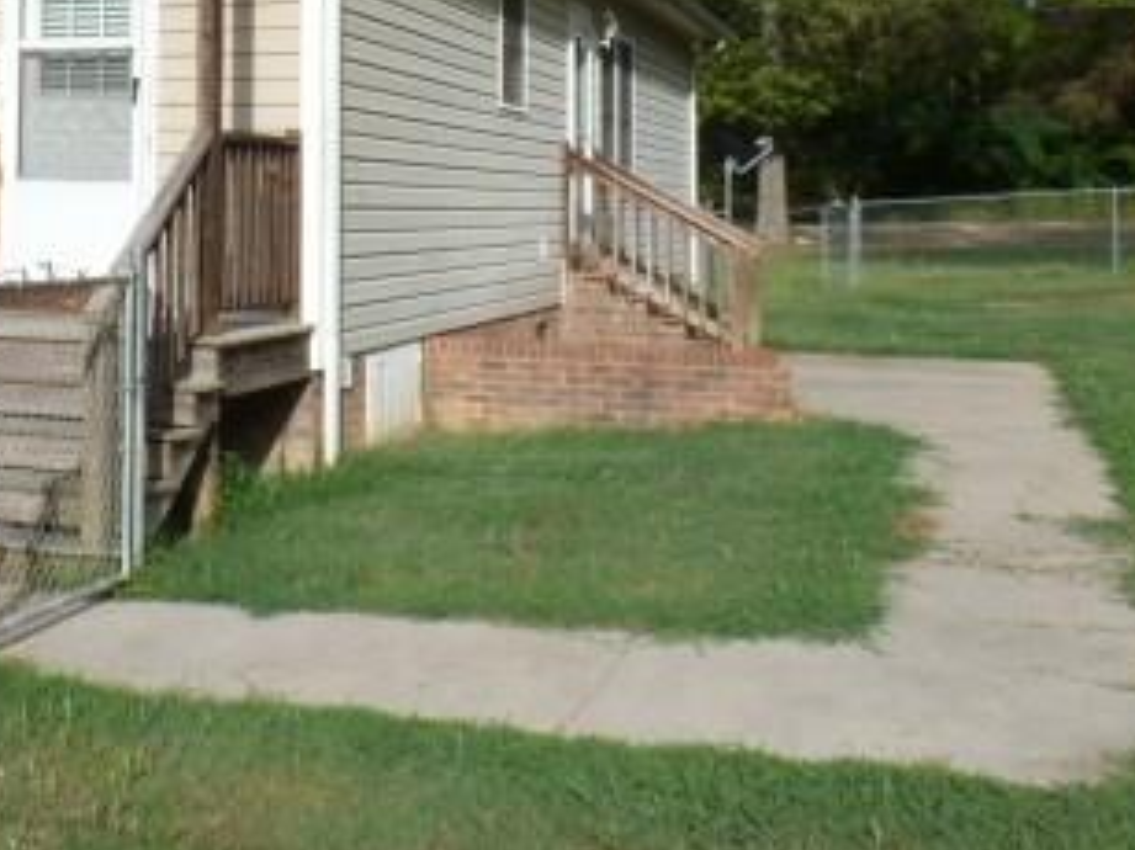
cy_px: 96
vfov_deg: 28.1
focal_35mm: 50
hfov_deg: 36.0
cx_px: 122
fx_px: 1639
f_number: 4.5
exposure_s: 1/500
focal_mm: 4.3
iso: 100
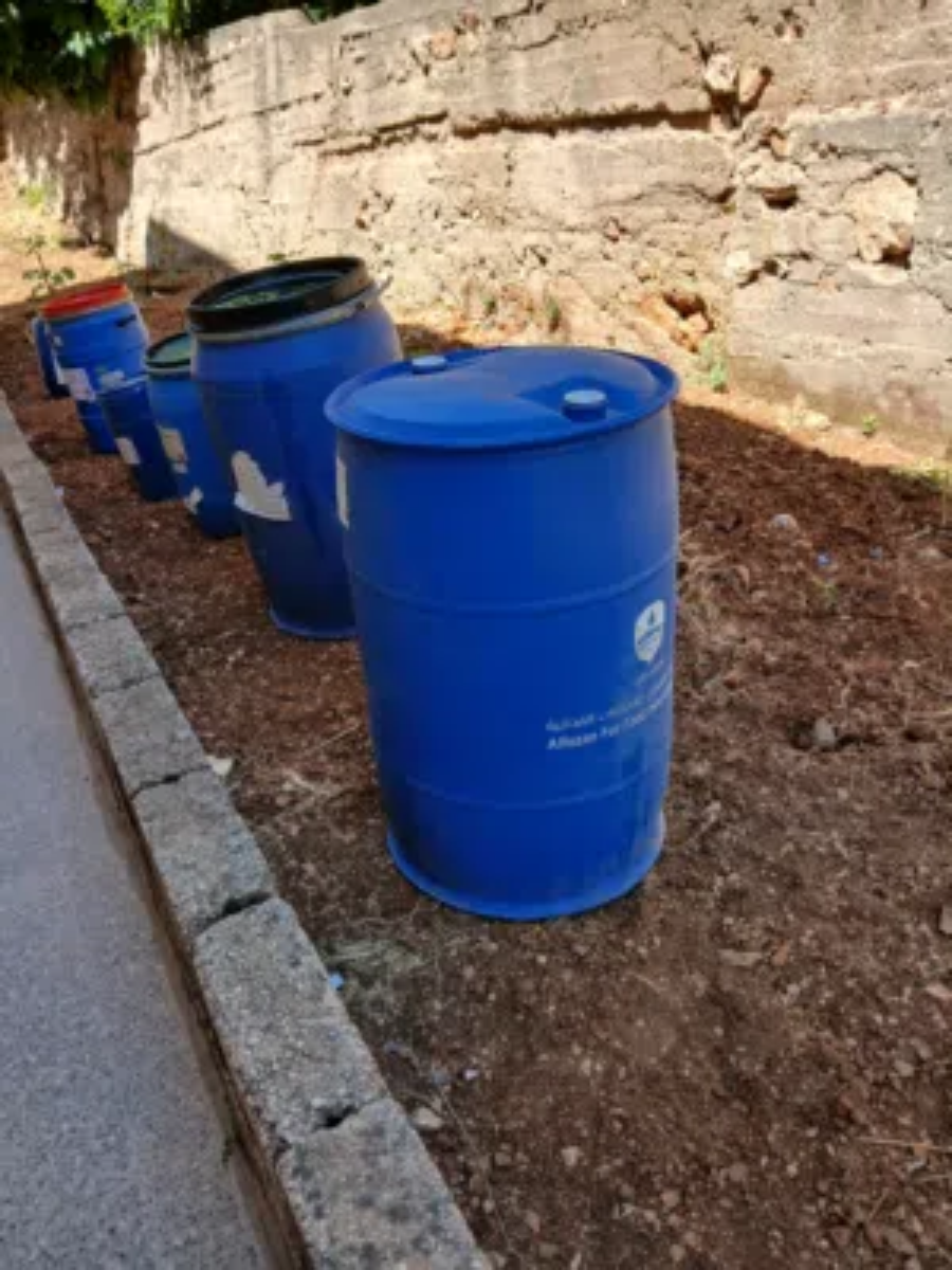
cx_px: 476
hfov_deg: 53.1
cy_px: 635
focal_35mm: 26
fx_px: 953
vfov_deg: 67.3
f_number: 1.8
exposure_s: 1/139
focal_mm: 3.98
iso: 20
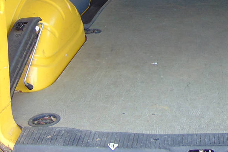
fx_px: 443
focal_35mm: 70
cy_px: -38
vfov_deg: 18.3
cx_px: 201
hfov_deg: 27.9
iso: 80
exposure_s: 1/100
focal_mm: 4.5
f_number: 3
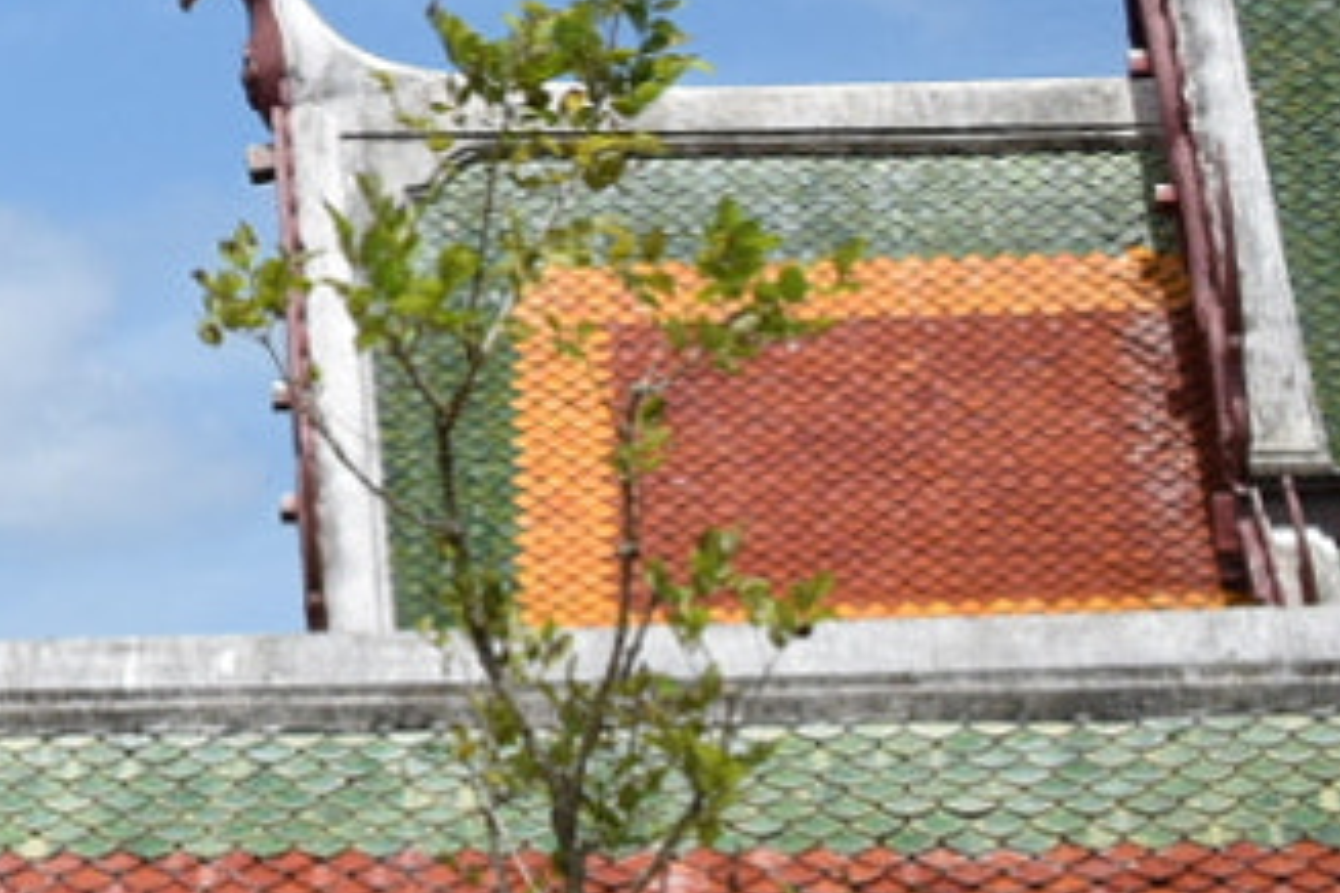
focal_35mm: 183
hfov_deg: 10.3
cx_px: -1414
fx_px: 6828
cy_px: -293
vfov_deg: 7.4
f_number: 4
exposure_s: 1/4000
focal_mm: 25
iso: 320
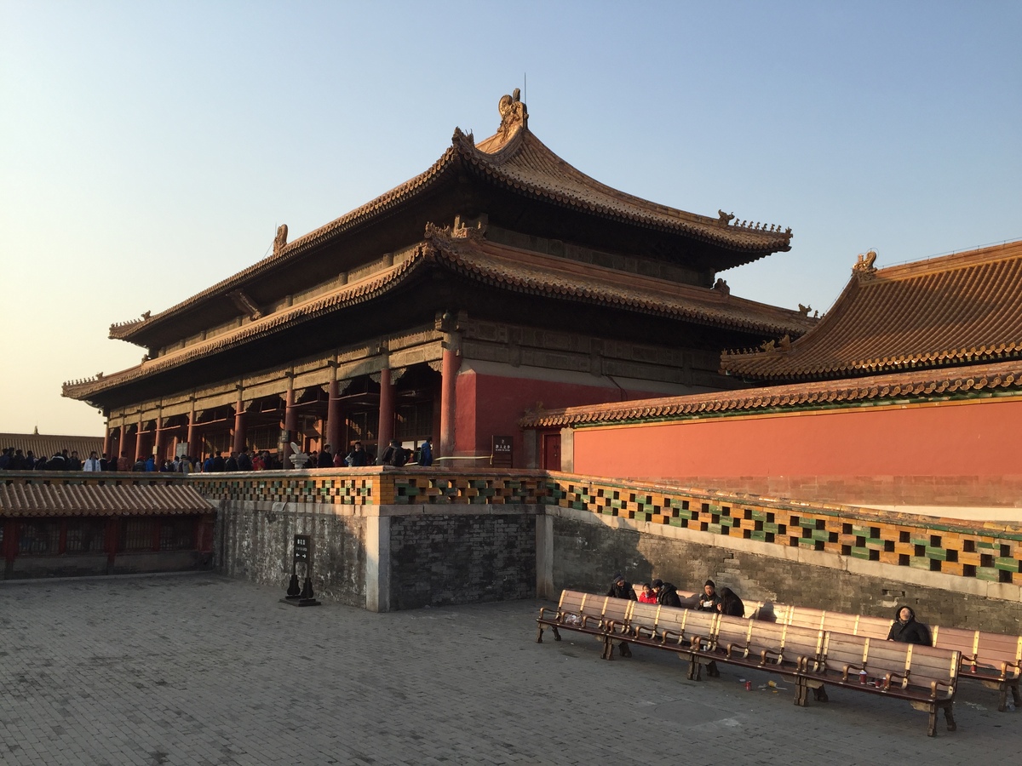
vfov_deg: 48.2
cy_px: 383
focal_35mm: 29
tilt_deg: +7.4
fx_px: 856
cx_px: 511
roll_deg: -0.5
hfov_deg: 61.7
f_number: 2.2
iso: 32
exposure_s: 1/898
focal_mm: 4.15
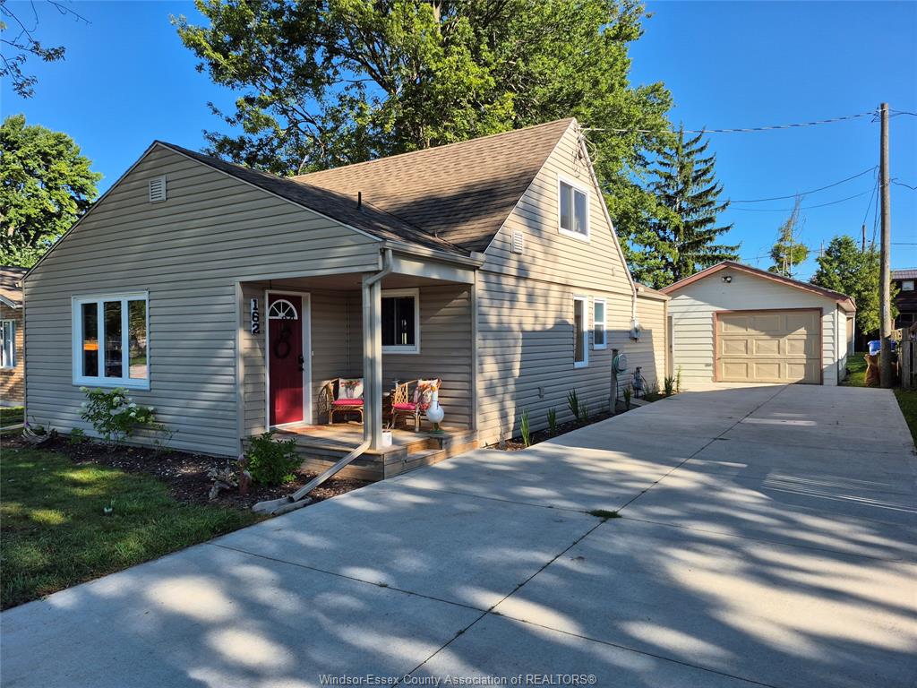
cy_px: 344
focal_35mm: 23
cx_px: 458
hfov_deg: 73.9
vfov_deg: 58.9
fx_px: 609
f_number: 1.8
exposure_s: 1/988
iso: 25
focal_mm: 5.4
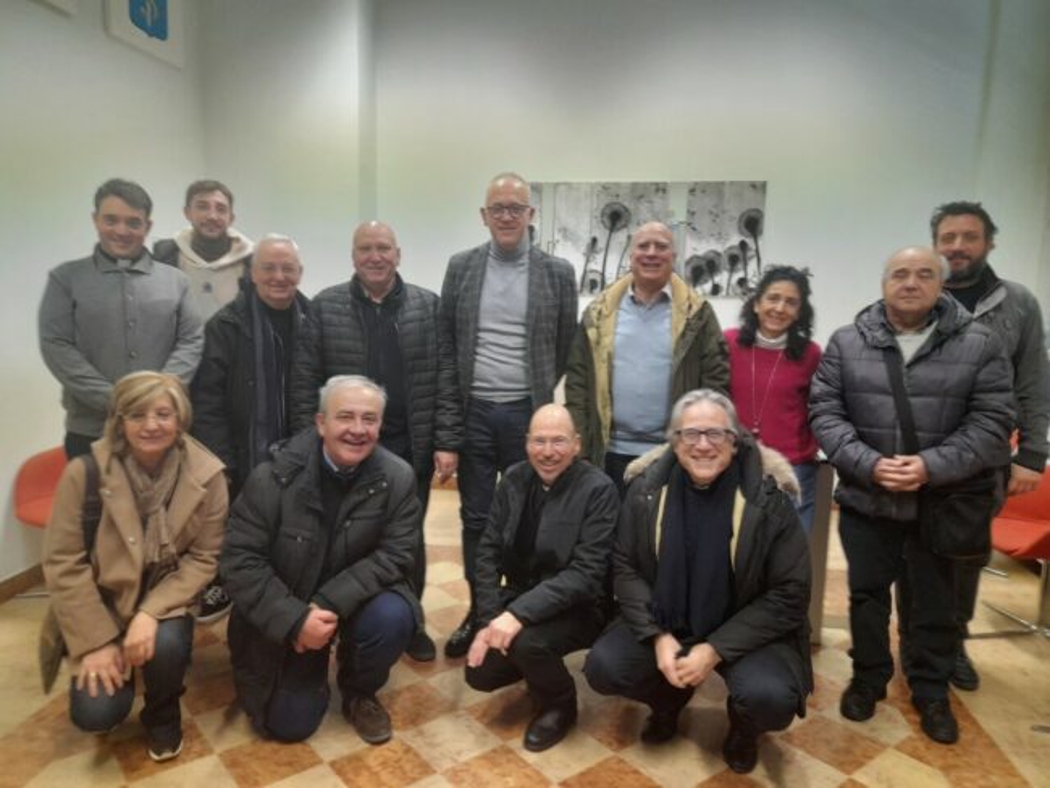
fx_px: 759
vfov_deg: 54.9
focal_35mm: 25
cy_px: 394
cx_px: 525
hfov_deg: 69.4
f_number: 2
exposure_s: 1/50
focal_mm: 4.6
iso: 250
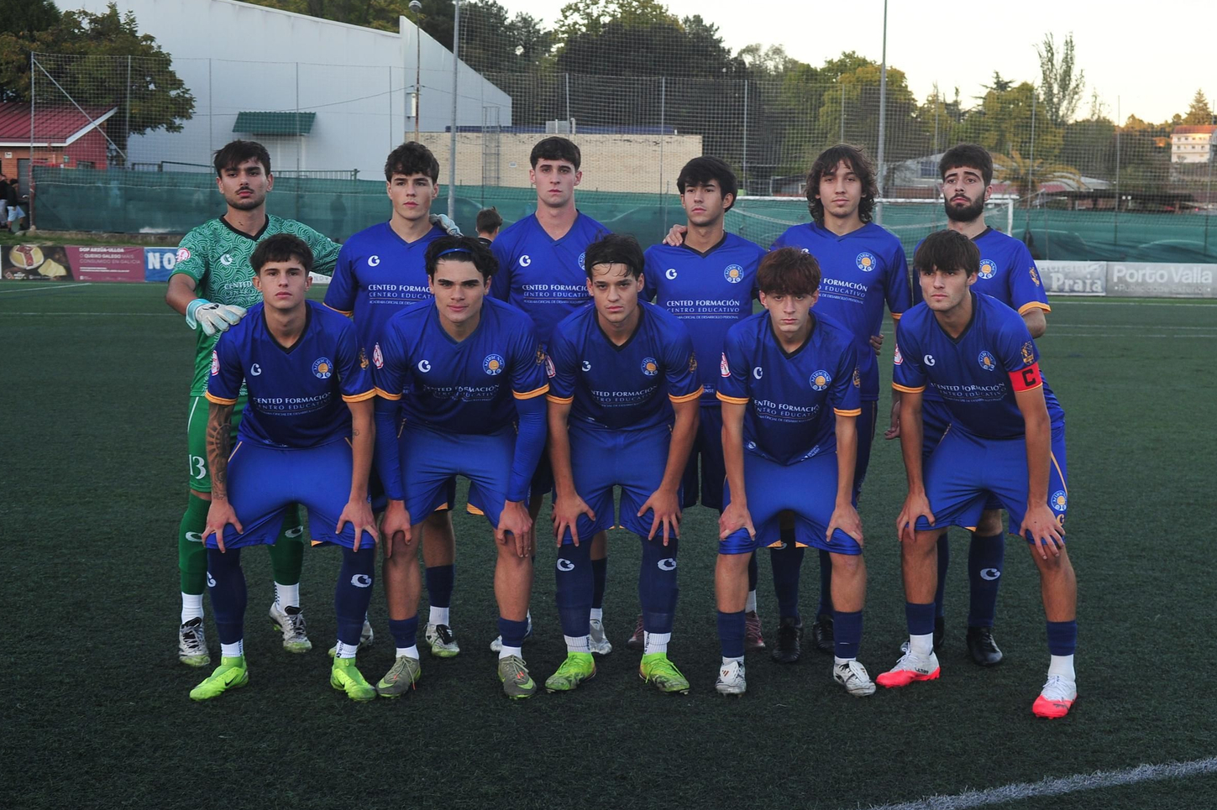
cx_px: 634
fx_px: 1791
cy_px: 402
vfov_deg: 25.5
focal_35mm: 53
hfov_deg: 37.5
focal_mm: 48
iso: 800
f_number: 5.6
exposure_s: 1/200
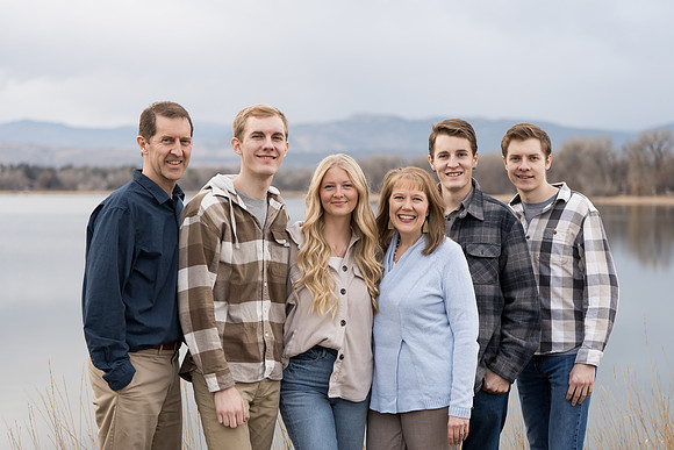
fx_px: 1311
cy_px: 225
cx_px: 337
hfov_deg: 28.8
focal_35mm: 70
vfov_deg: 19.5
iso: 200
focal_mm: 70
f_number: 2.8
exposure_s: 1/250
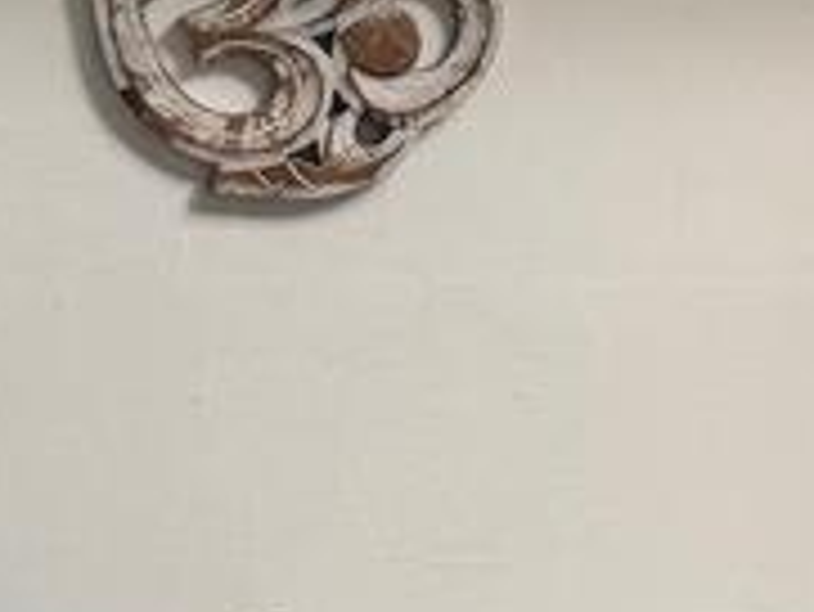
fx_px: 3200
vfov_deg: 10.8
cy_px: -50
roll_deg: -3.0
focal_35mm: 136
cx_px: 1844
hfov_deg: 12.1
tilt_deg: +0.1
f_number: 1.78
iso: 100
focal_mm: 6.76
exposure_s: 1/120
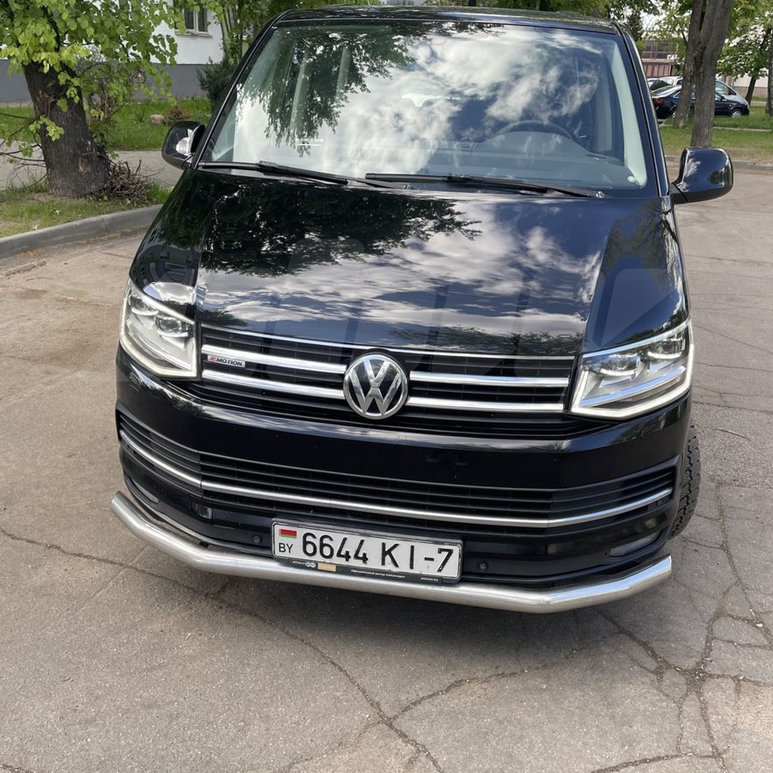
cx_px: 383
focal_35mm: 31
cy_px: 311
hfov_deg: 52.5
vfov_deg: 52.2
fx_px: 783
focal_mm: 4.2
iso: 32
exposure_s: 1/294
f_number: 1.6
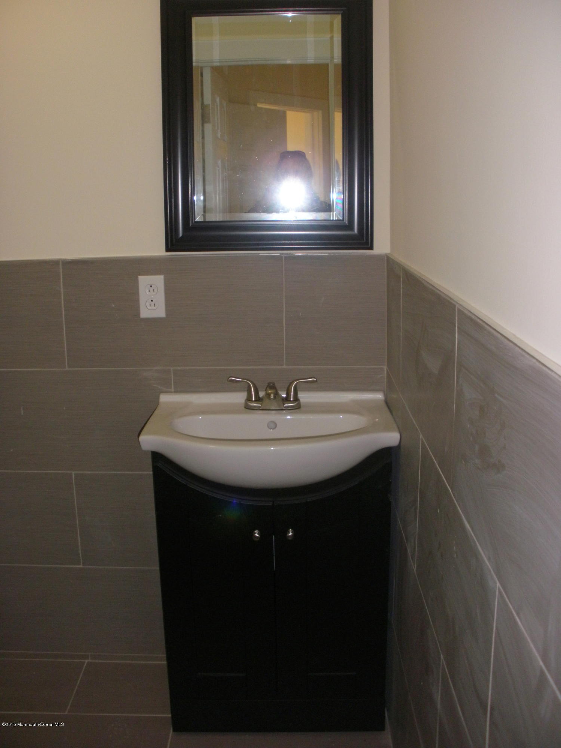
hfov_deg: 39.7
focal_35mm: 36
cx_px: 280
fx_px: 778
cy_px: 374
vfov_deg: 51.4
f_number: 3.5
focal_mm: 6.3
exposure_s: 1/30
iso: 160
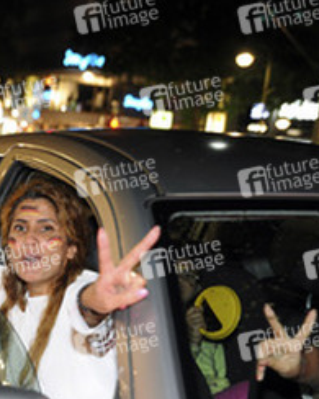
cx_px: -26
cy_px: 219
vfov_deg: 21.3
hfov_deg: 16.6
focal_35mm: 90
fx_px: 1063
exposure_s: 1/30
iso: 1250
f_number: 3.5
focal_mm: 52
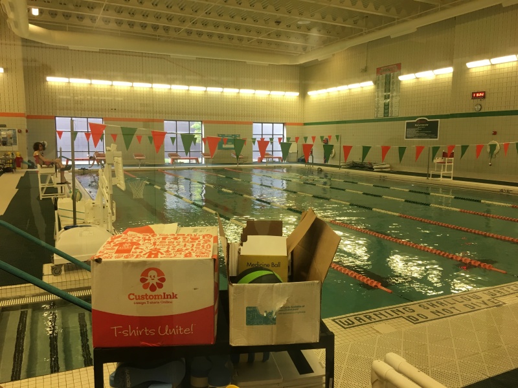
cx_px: 259
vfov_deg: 48.2
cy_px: 194
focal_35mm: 29
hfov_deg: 61.7
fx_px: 434
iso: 32
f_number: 2.2
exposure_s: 1/30
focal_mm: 4.15
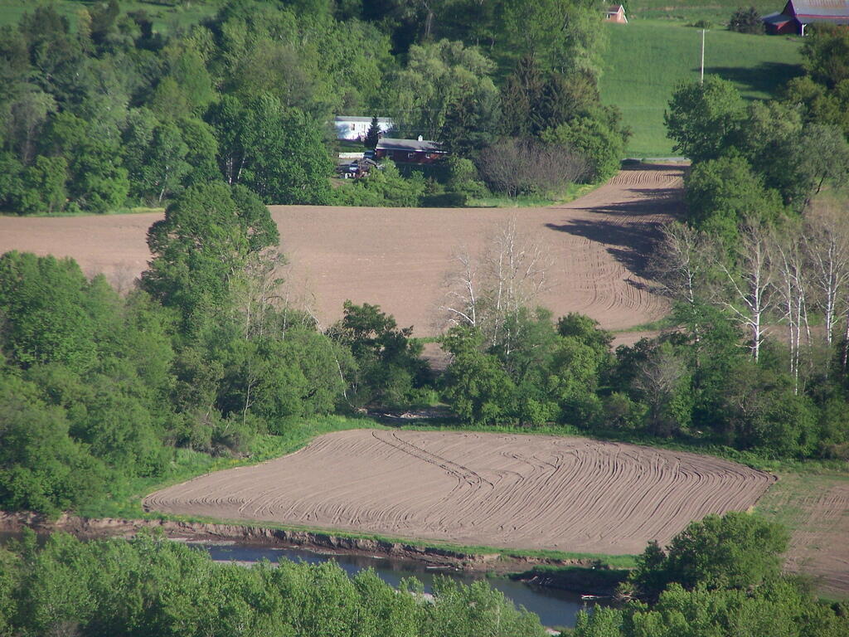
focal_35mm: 380
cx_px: 424
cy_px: 318
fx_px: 9320
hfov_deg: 5.2
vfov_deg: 3.9
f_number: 3.7
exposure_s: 1/400
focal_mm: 63
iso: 140
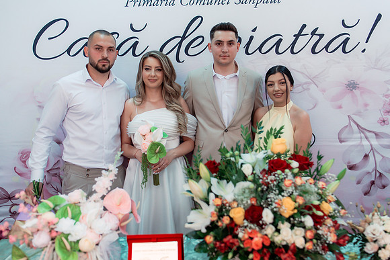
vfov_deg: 37.9
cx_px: 195
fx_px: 379
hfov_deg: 54.4
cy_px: 130
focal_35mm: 35
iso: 800
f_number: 2.8
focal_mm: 35
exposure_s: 1/250
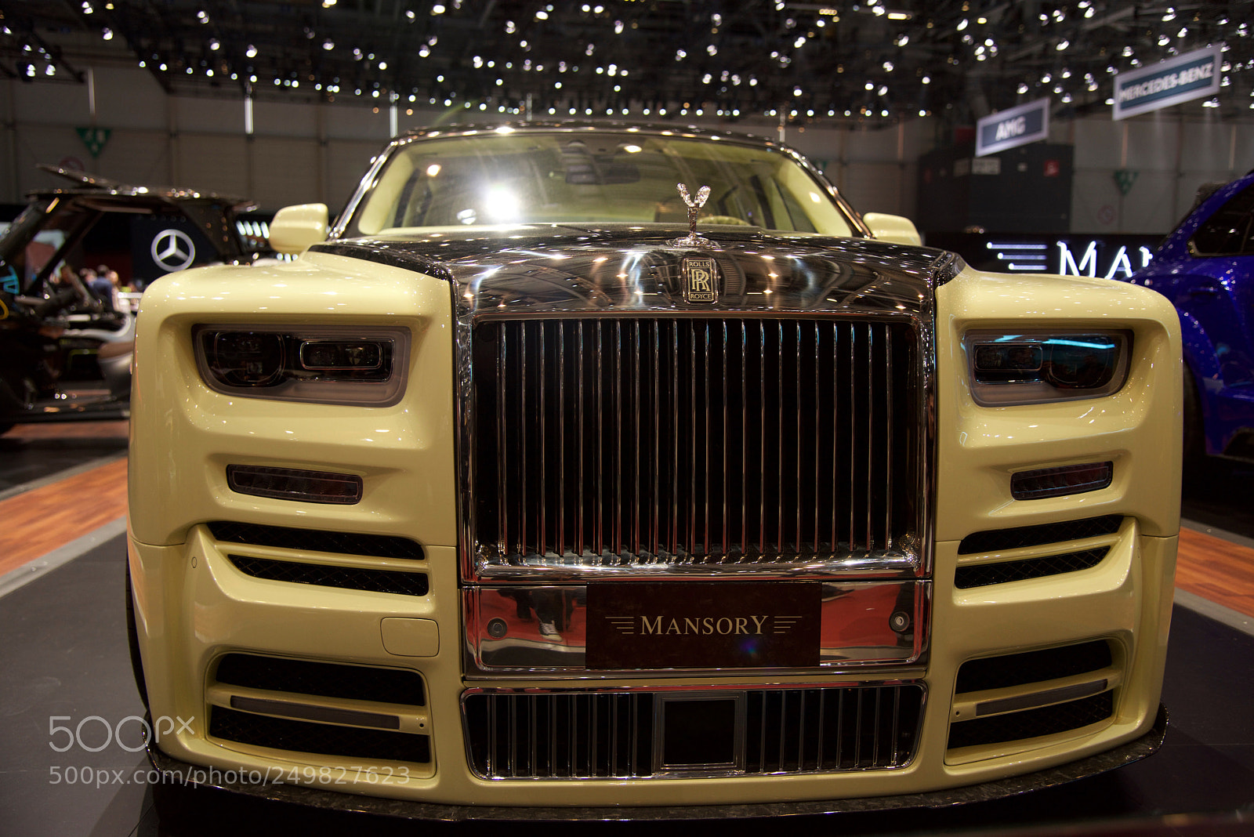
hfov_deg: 54.4
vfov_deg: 37.9
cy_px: 418
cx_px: 627
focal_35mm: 35
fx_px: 1220
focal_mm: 35
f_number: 4
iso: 500
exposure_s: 1/160
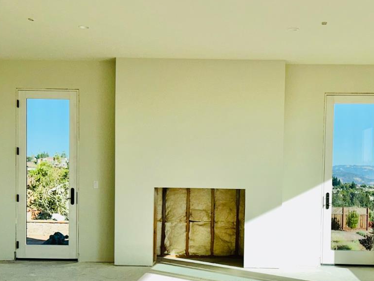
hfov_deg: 37.2
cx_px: 236
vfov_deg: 28.3
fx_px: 551
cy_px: 195
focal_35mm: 51
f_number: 1.5
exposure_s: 1/3356
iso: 50
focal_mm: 5.7
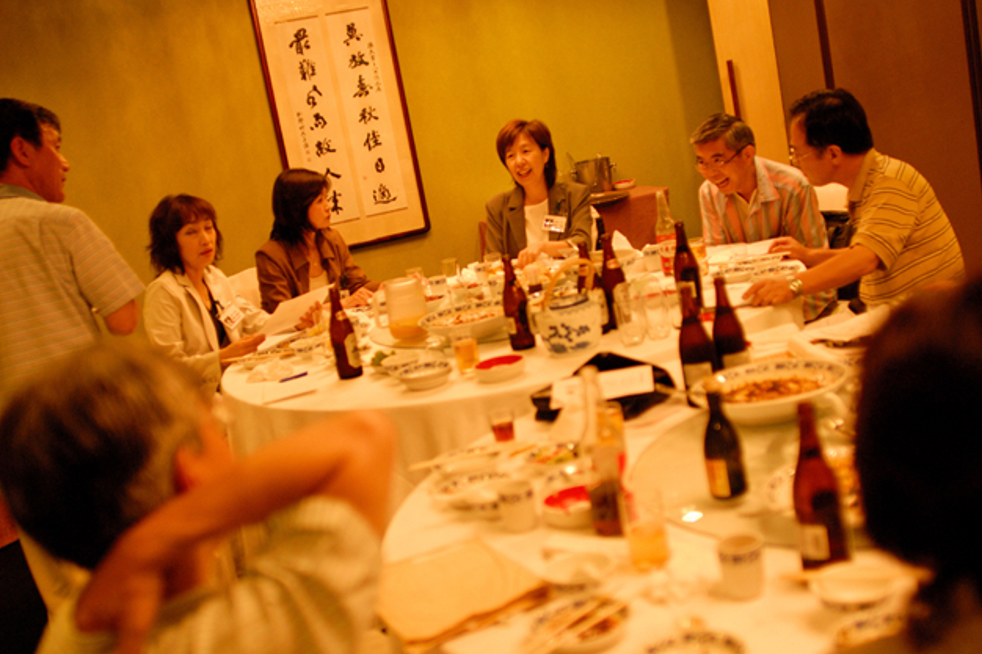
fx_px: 1173
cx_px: 500
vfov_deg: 31.2
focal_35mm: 43
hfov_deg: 45.4
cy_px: 321
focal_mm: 28
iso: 800
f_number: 2
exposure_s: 1/100
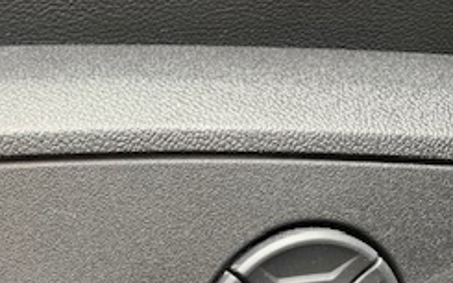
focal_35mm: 72
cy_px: 383
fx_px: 889
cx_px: -78
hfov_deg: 25.8
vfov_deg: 16.9
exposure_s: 1/121
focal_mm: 4.25
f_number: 1.8
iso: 100
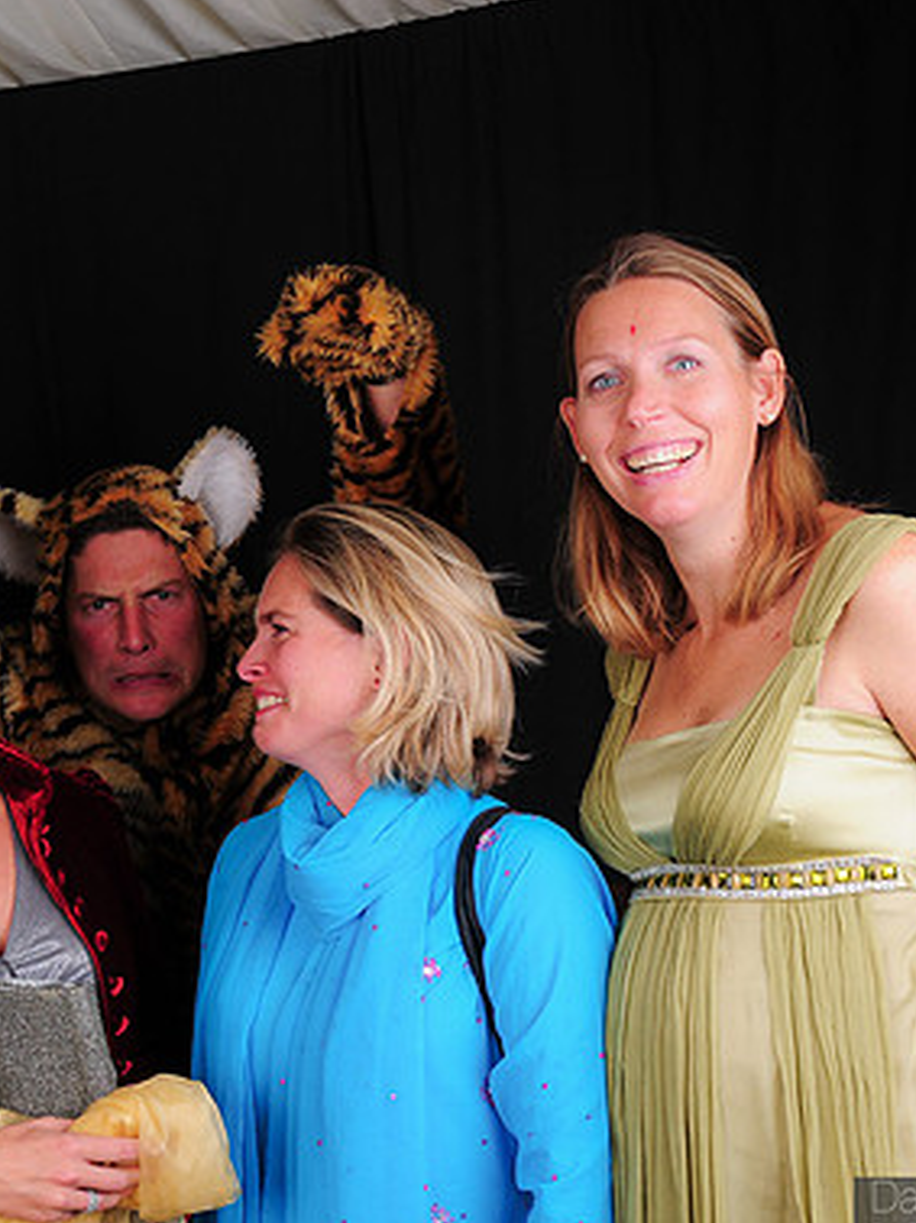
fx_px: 2110
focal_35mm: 60
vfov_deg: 32.3
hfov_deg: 24.0
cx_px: 146
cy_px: 616
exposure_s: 1/125
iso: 200
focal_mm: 27
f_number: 8
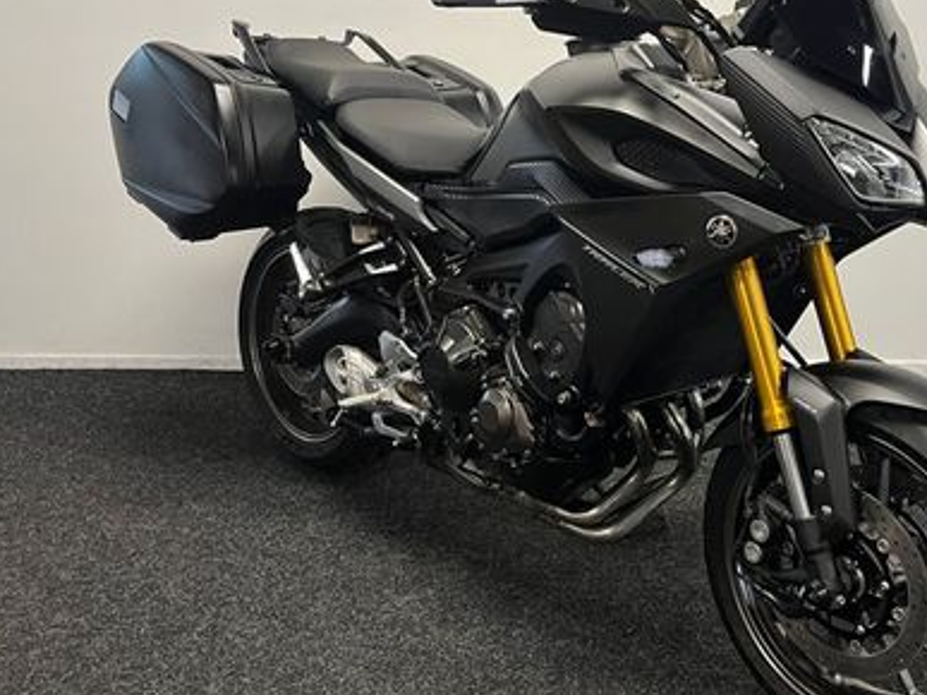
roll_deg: -0.1
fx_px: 1151
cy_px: 256
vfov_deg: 33.4
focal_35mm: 43
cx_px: 620
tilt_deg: -15.5
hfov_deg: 43.2
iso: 100
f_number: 1.6
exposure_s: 1/50
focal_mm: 5.1
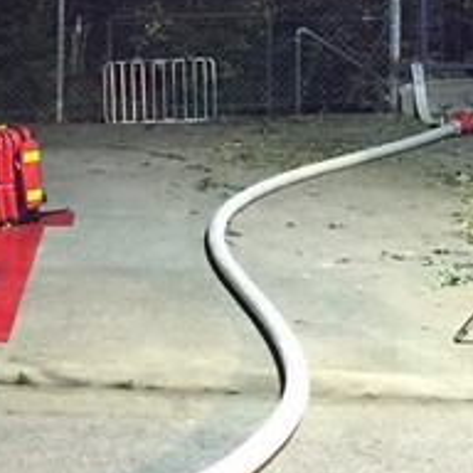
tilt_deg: -5.8
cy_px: 94
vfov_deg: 16.2
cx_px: -190
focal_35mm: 107
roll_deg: +1.5
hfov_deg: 15.3
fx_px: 1654
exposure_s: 1/25
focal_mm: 4.15
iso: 250
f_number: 2.2
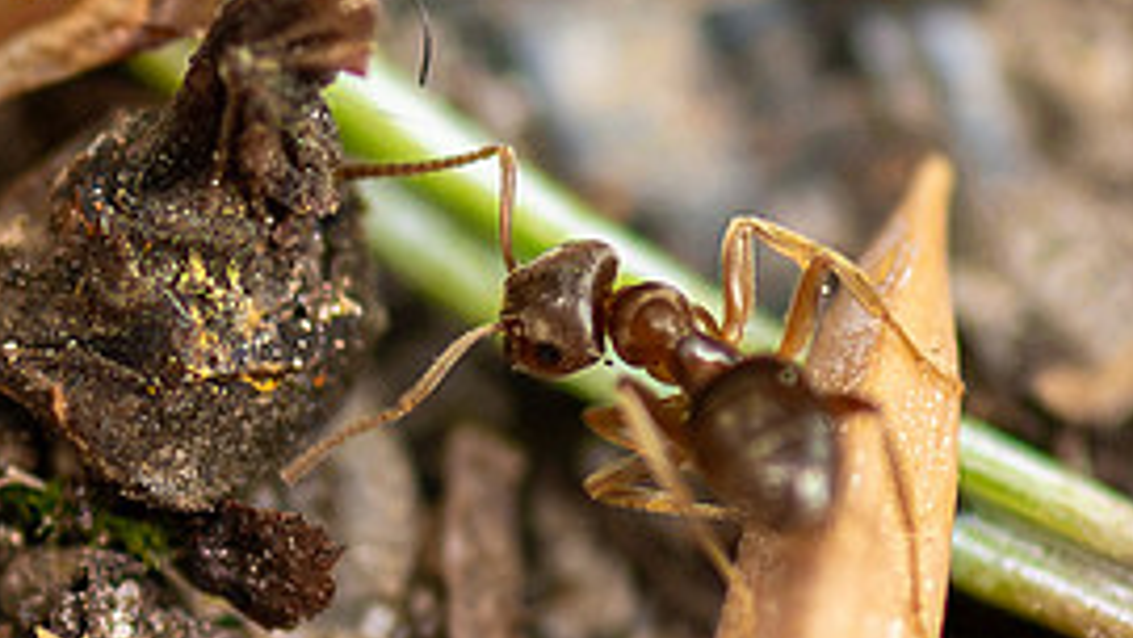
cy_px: 436
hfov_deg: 3.6
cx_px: 712
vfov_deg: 2.1
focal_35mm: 592
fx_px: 17789
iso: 1250
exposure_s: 1/100
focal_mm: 60
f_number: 5
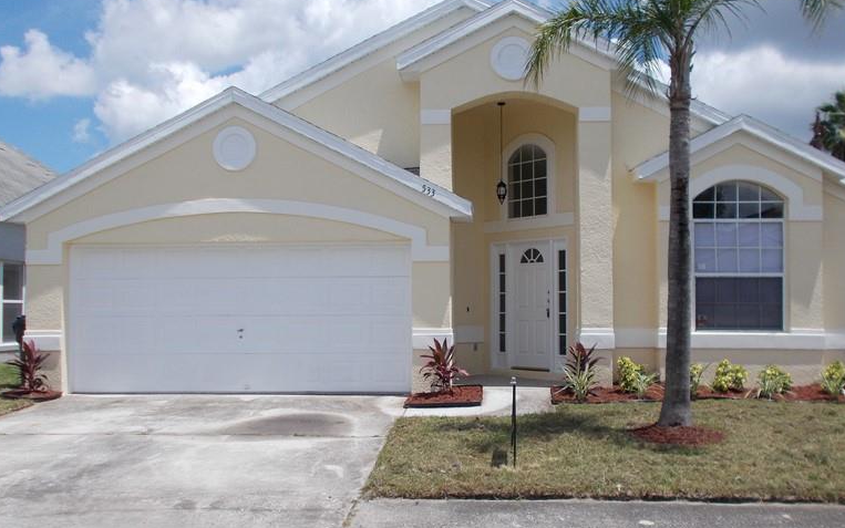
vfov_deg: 34.4
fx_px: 852
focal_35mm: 37
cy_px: 284
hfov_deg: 52.7
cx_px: 449
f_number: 8
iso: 80
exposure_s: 1/250
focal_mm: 4.6
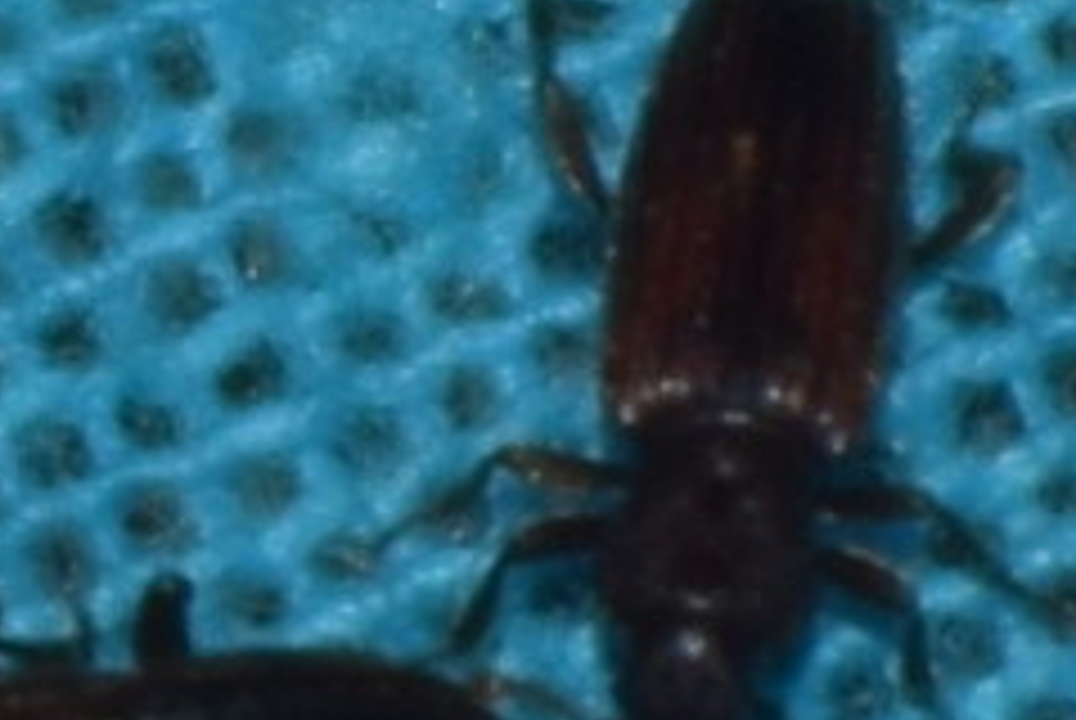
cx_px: 394
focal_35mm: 842
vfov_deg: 1.6
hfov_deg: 2.4
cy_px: 621
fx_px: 25197
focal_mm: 140
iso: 125
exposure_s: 1/60
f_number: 5.6
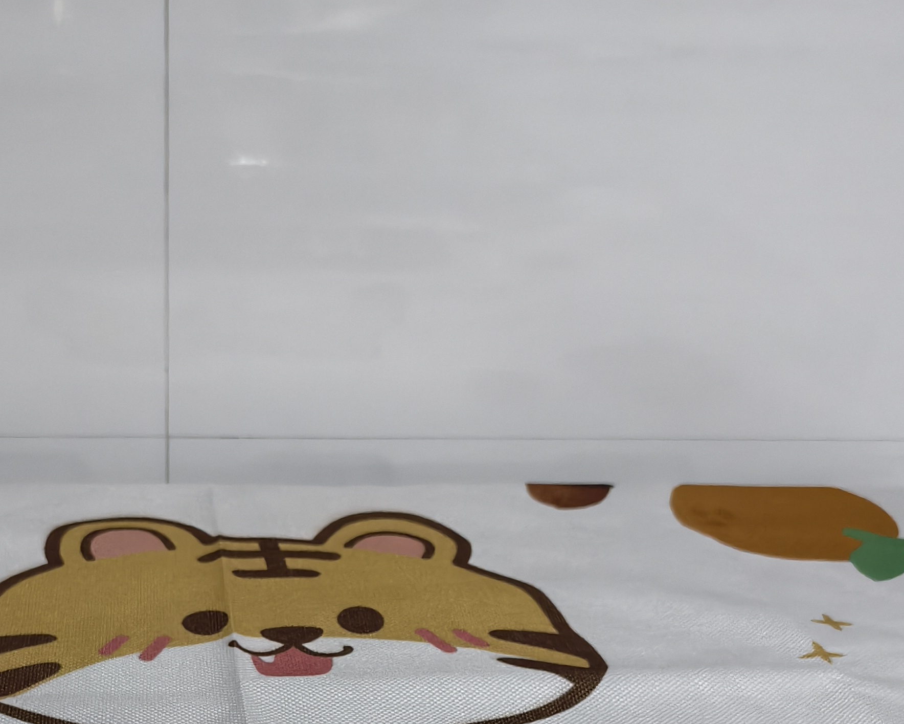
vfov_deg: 27.1
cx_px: 237
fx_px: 1391
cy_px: 762
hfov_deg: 35.3
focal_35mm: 52
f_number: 1.57
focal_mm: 5.6
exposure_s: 1/257
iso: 6519
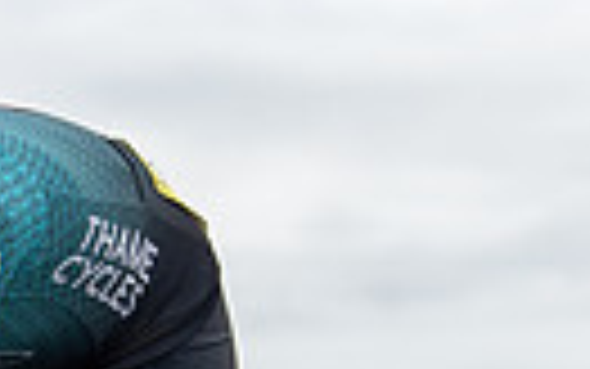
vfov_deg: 3.2
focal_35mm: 415
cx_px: -210
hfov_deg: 5.0
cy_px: 582
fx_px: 6676
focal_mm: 66
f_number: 3.5
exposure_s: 1/1000
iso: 100
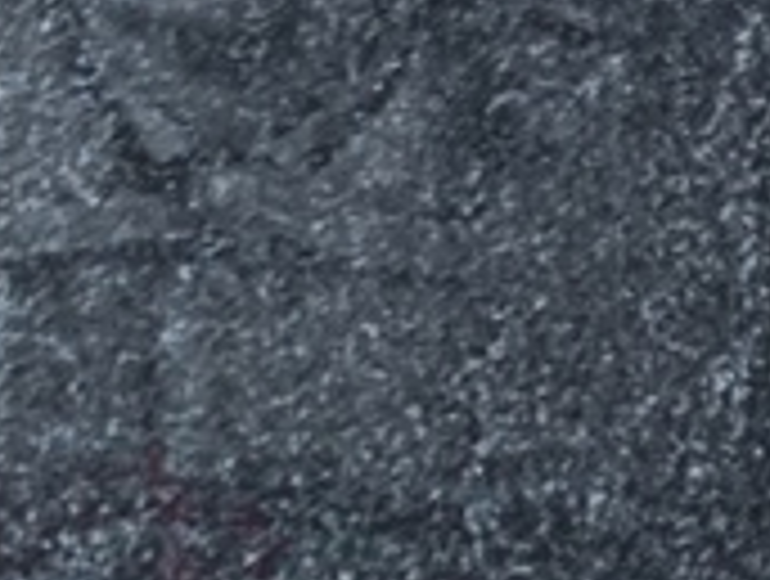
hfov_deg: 8.5
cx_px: 218
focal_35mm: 233
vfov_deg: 6.2
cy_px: 1151
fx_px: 5194
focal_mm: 4.71
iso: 125
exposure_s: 1/60
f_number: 1.7
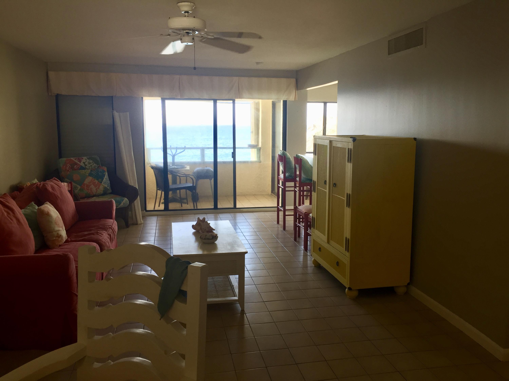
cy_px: 190
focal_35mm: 29
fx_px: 426
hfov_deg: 61.7
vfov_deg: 48.2
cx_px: 254
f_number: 2.2
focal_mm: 4.15
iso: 50
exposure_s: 1/120
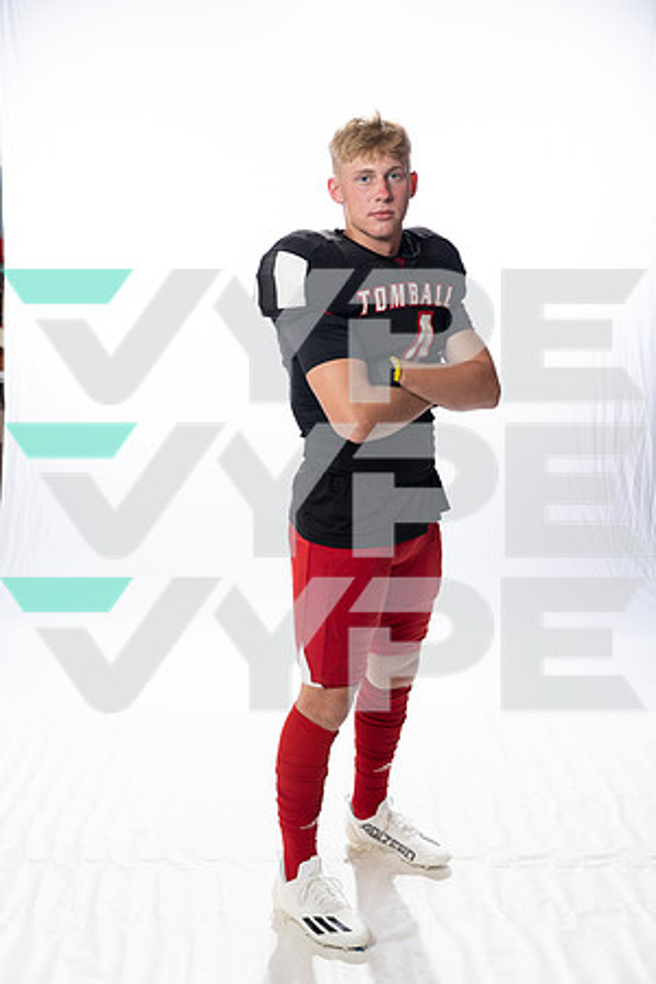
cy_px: 492
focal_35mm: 42
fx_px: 1148
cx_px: 328
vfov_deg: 46.4
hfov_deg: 31.9
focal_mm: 42
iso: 400
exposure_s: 1/250
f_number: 4
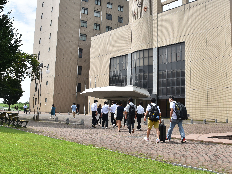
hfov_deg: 45.8
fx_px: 275
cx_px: 120
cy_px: 61
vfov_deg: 34.9
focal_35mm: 41
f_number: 9
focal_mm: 18
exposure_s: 1/320
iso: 100
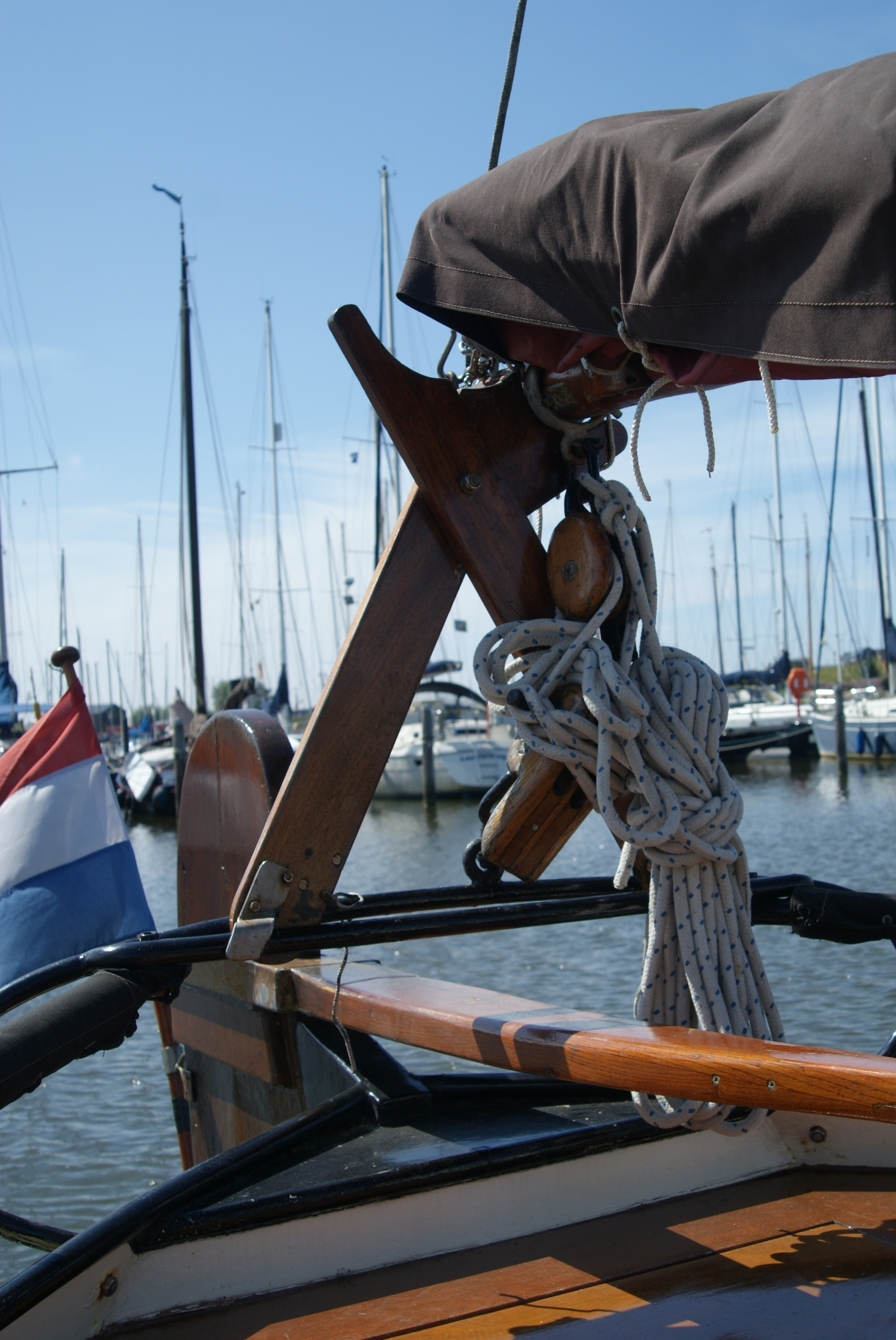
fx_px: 1565
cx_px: 448
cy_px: 670
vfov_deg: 46.4
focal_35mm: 42
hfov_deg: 31.9
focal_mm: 28
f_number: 7.1
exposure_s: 1/320
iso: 100
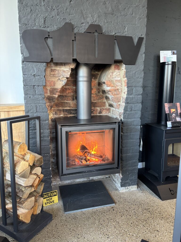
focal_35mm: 26
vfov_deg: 67.3
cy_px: 121
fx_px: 181
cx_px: 90
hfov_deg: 53.1
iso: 160
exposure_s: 1/50
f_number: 1.6
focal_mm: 5.96
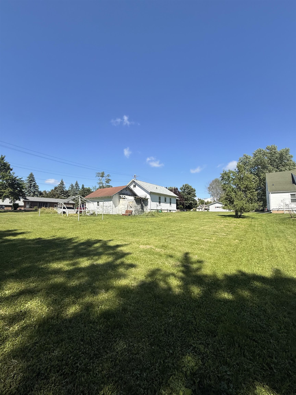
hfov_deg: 85.7
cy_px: 198
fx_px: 160
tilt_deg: +4.1
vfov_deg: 102.1
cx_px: 148
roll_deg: +0.5
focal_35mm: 14
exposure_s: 1/2237
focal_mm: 2.22
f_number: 2.2
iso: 50
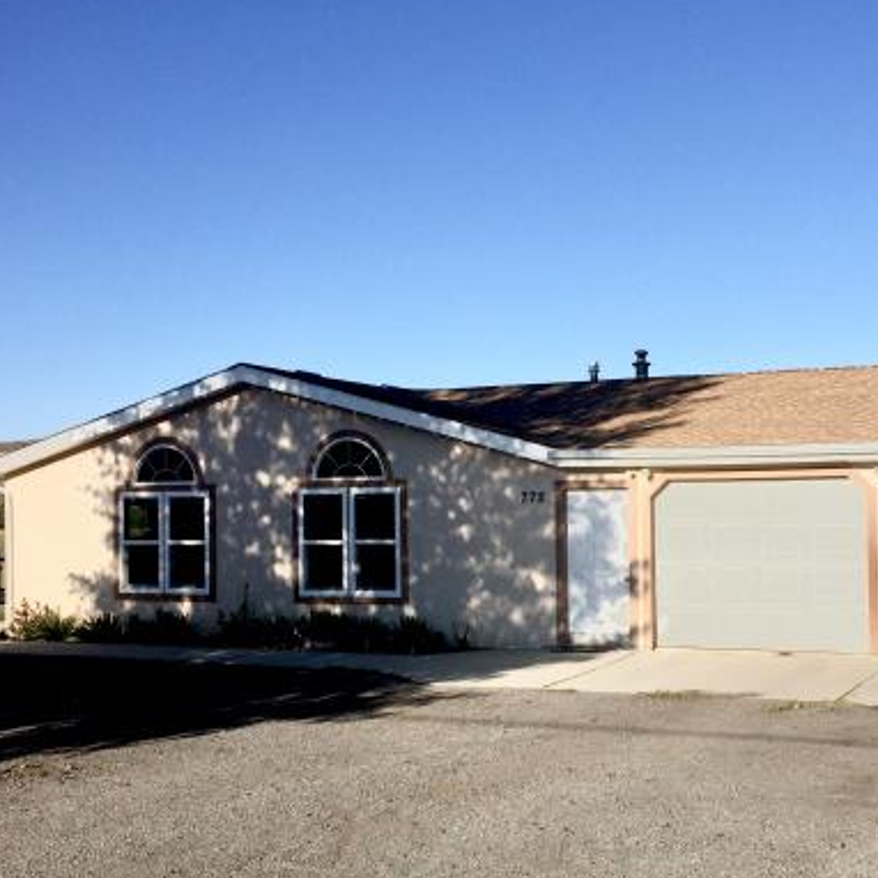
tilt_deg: +0.2
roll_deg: -0.7
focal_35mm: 43
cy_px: 487
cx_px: 577
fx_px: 1234
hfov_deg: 38.8
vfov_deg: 39.1
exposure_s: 1/4405
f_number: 2.2
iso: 32
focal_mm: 4.15
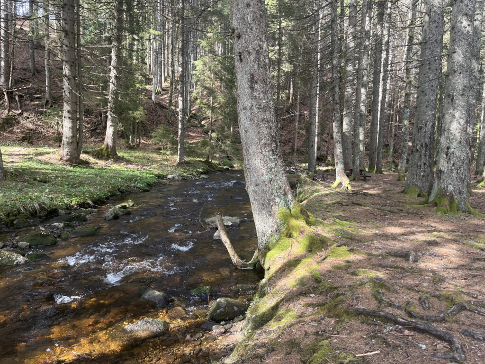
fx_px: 364
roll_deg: -1.2
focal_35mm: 26
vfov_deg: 53.1
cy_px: 182
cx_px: 242
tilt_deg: -7.9
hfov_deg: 67.3
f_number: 1.6
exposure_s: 1/121
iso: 64
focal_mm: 5.1
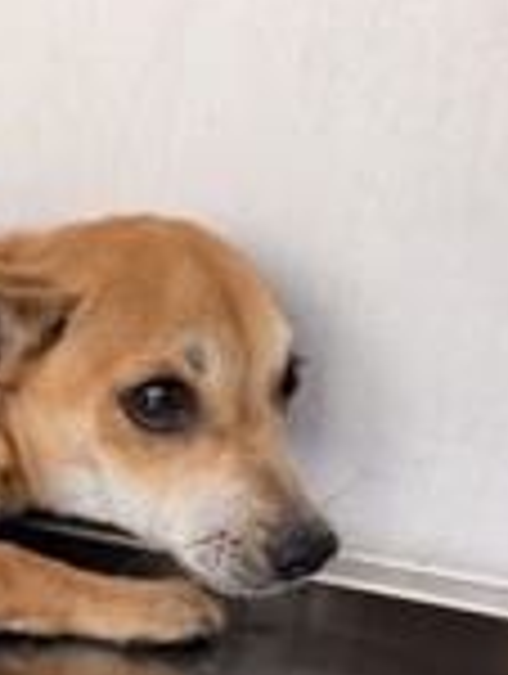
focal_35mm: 67
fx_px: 1307
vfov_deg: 27.2
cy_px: 684
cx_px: -115
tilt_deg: -21.5
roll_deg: -4.5
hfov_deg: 20.5
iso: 80
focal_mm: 6.76
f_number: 1.78
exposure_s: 1/121
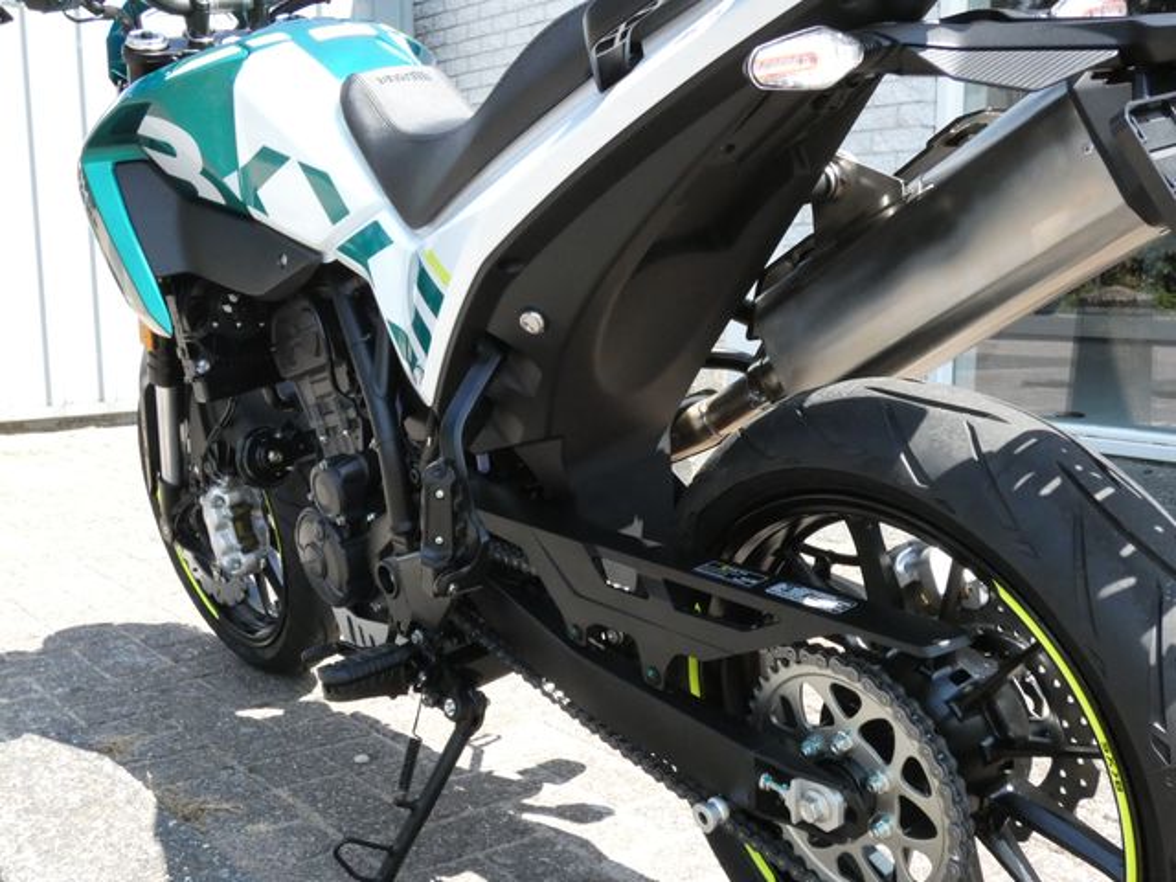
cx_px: 588
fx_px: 1325
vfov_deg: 36.8
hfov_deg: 47.9
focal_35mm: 39
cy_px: 441
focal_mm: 7.1
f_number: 5
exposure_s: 1/800
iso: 800
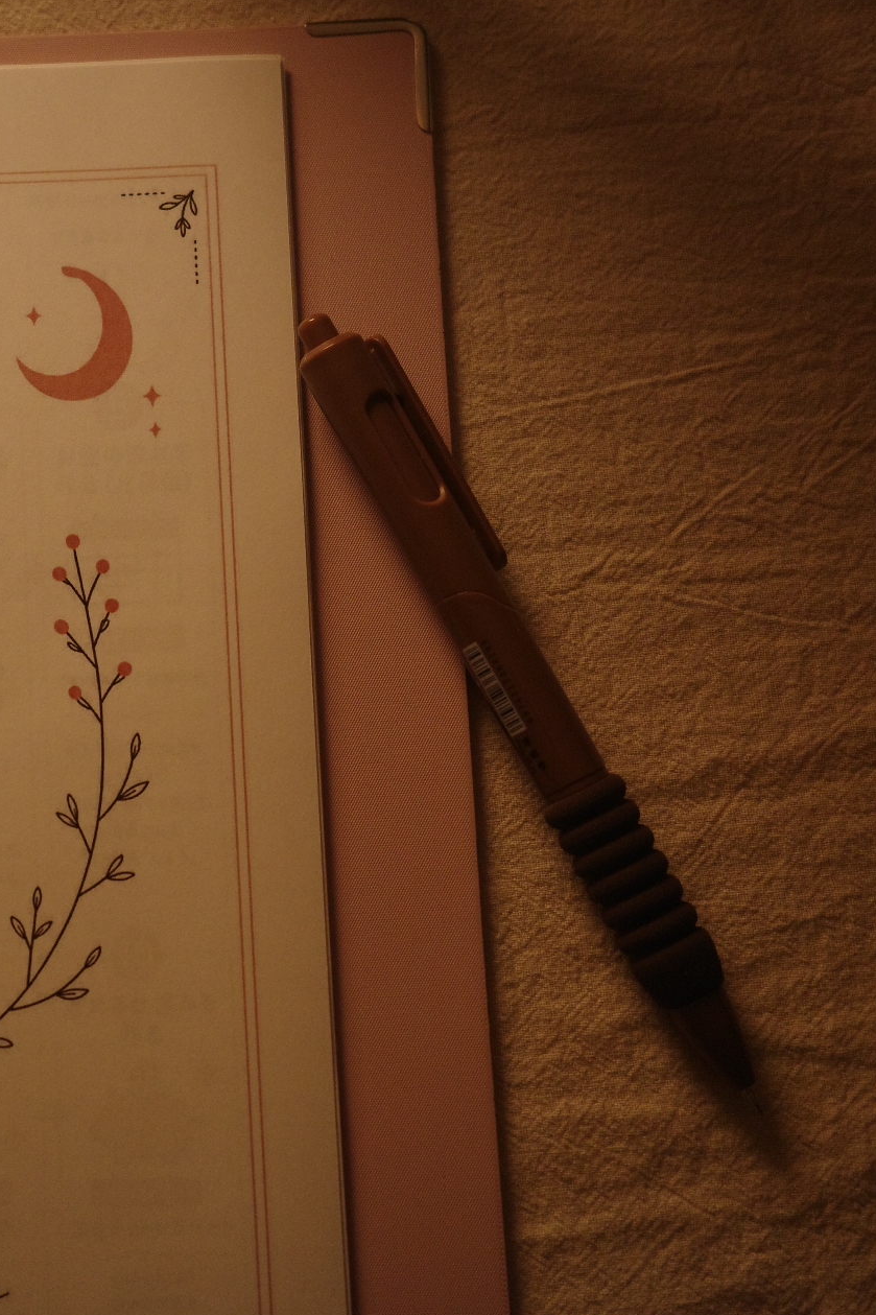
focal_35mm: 61
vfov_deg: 32.9
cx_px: -40
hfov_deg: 21.3
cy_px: 654
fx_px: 2227
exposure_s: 1/40
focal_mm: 26
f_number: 2.8
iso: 1250
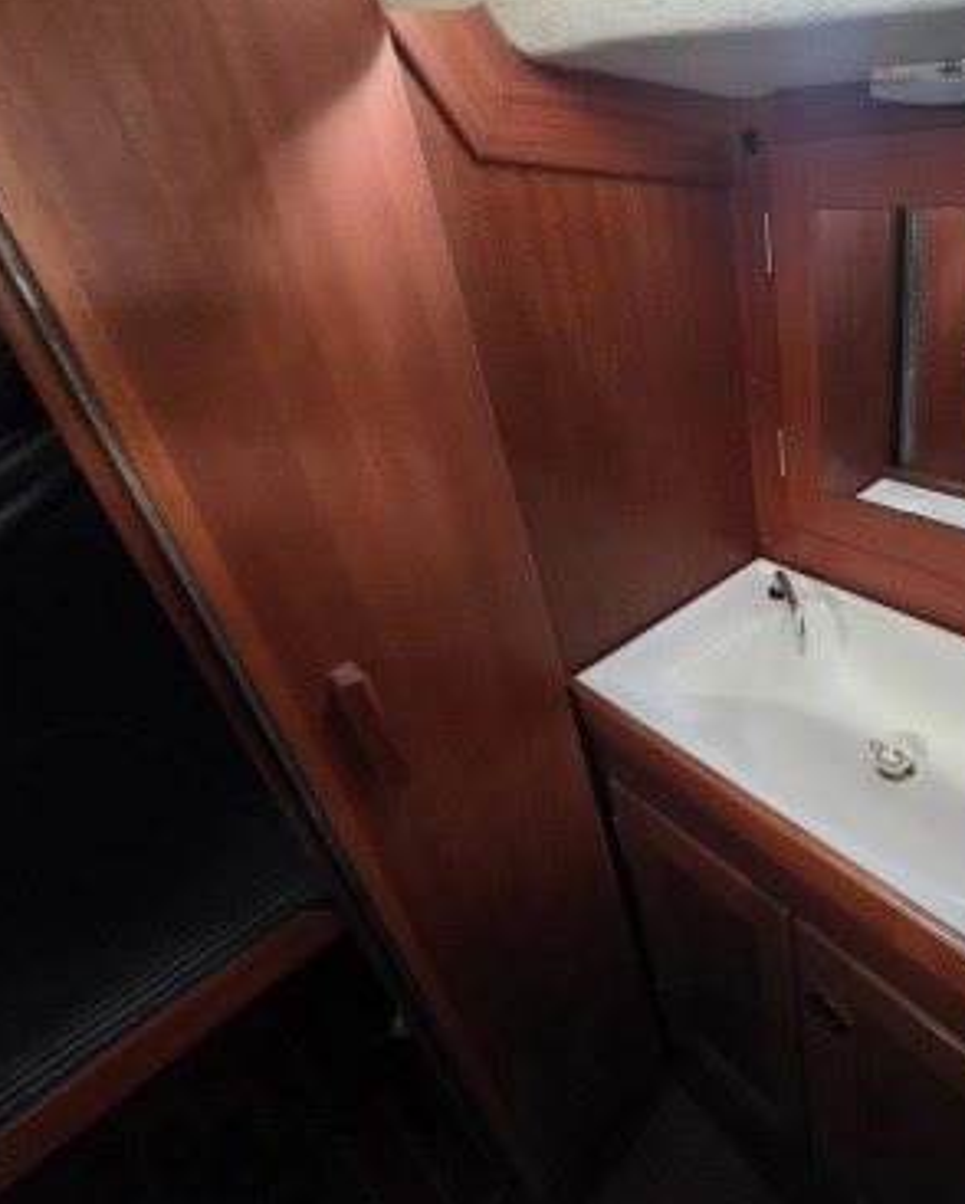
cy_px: 550
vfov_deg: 83.1
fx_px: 678
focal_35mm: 19
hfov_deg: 65.0
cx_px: 761
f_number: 1.9
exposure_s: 1/50
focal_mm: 2.2
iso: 1000
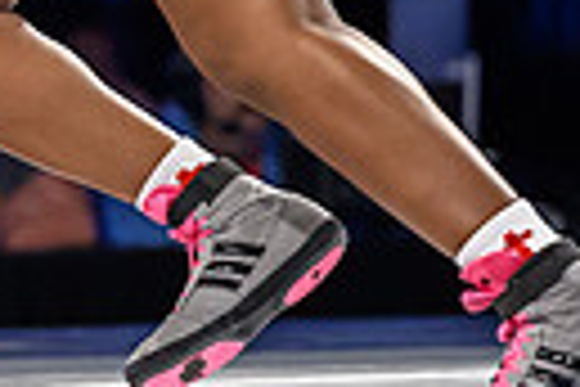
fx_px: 10939
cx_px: -270
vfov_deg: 2.0
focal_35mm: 679
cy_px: -154
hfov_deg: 3.0
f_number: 2.8
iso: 4000
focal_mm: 110
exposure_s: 1/800
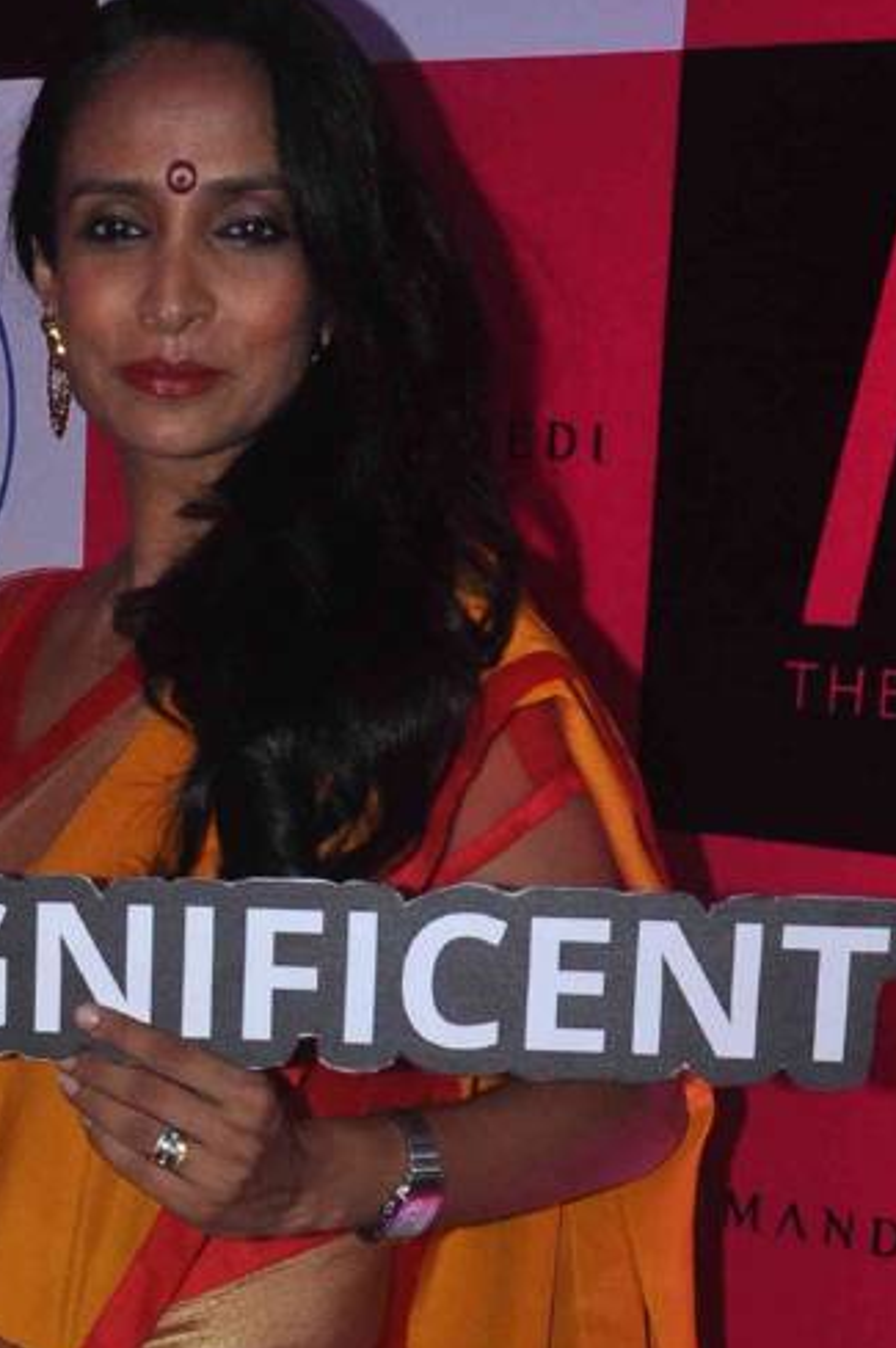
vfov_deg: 18.4
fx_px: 4040
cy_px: 1381
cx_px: -363
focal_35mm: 108
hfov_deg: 12.2
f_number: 9
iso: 500
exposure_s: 1/250
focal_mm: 22
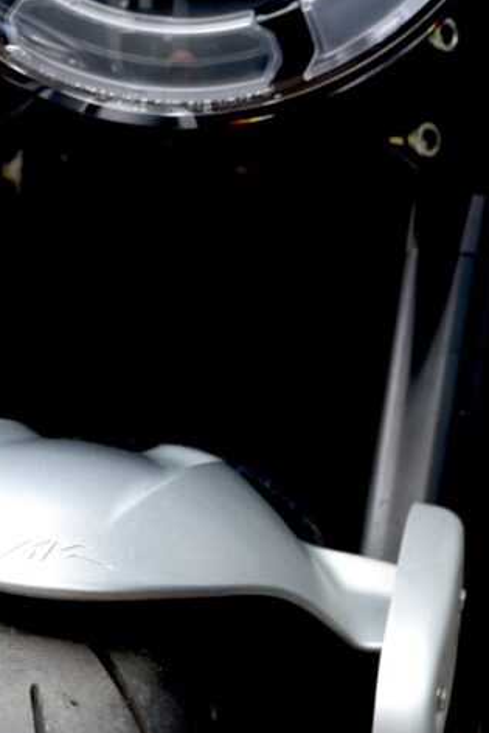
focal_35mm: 380
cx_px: 220
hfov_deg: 3.6
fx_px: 7736
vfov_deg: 5.4
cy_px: 385
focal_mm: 70
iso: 100
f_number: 4.5
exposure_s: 1/80
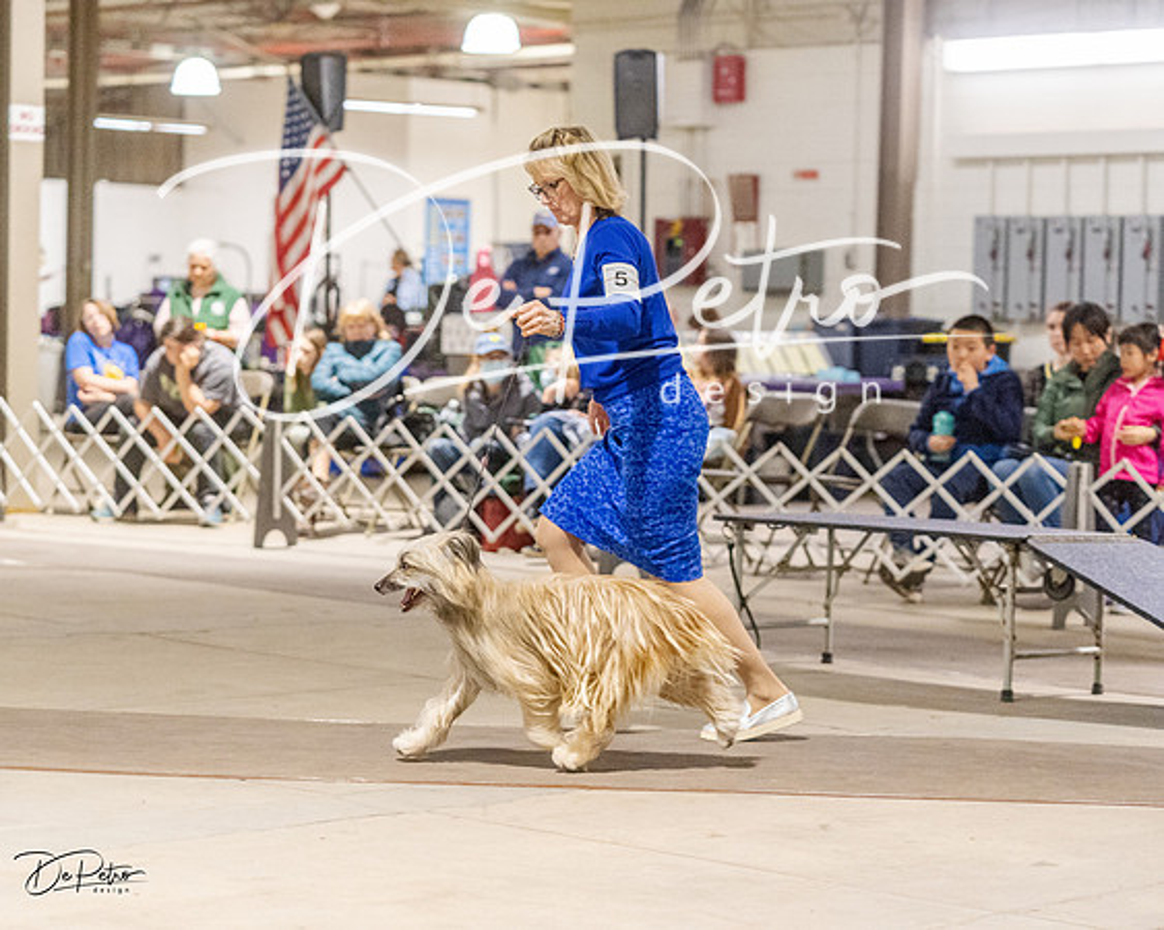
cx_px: 505
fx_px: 3180
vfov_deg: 16.6
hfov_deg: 20.7
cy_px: 465
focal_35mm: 92
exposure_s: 1/400
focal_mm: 82
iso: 6400
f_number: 3.2
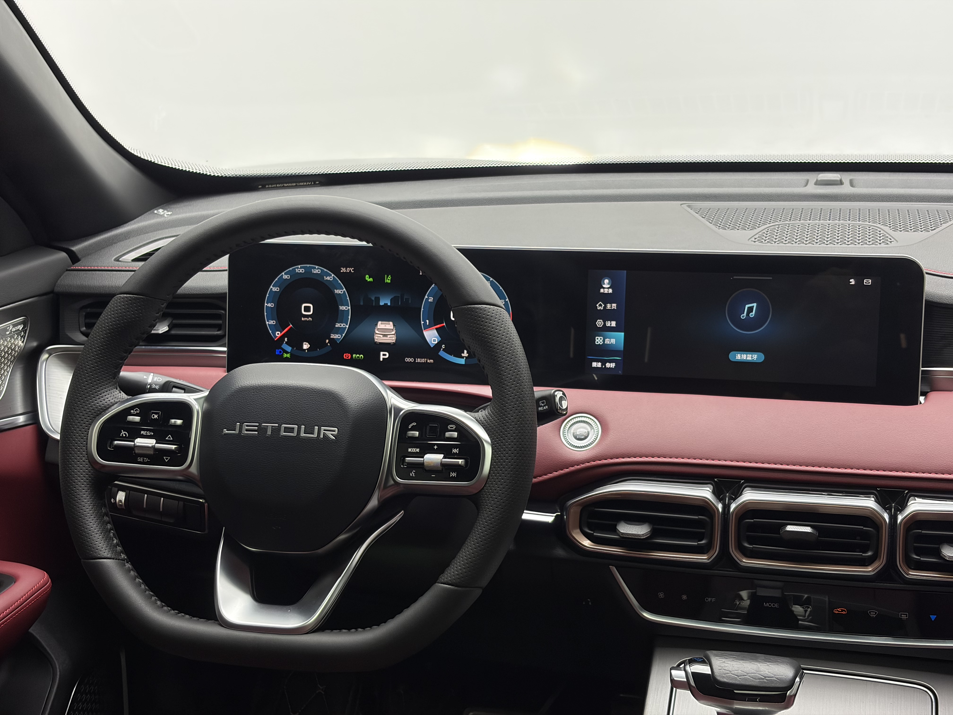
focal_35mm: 52
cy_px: 358
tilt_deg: -15.0
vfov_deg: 28.0
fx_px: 1432
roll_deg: +2.1
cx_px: 476
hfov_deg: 36.8
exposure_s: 1/100
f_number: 1.6
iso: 80
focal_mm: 5.96
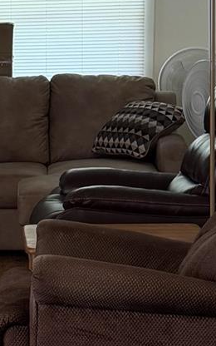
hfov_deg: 8.9
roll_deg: +1.9
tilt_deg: -8.1
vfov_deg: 14.8
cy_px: 215
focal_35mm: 141
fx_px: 1328
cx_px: -187
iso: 125
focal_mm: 6.76
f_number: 1.78
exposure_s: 1/60
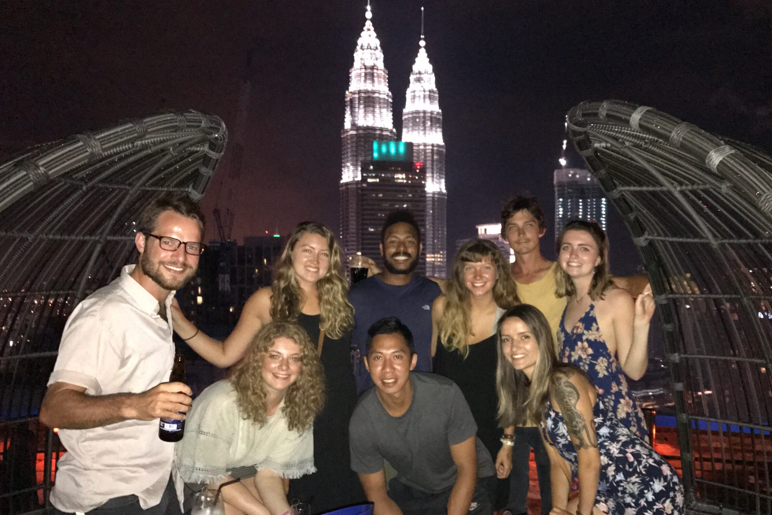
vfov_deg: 39.9
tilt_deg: -0.7
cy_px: 287
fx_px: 708
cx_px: 424
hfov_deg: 57.1
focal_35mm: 33
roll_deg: +0.4
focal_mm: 3.99
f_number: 1.8
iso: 500
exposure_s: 1/17
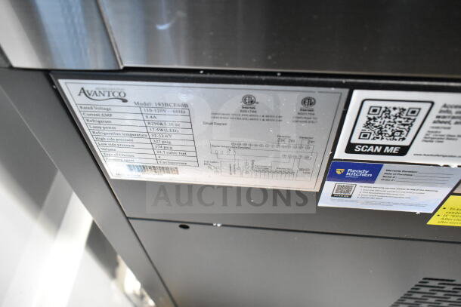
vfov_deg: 48.0
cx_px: 230
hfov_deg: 67.4
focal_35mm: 27
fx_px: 346
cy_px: 154
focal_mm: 18
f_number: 3.5
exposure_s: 1/30
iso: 5600
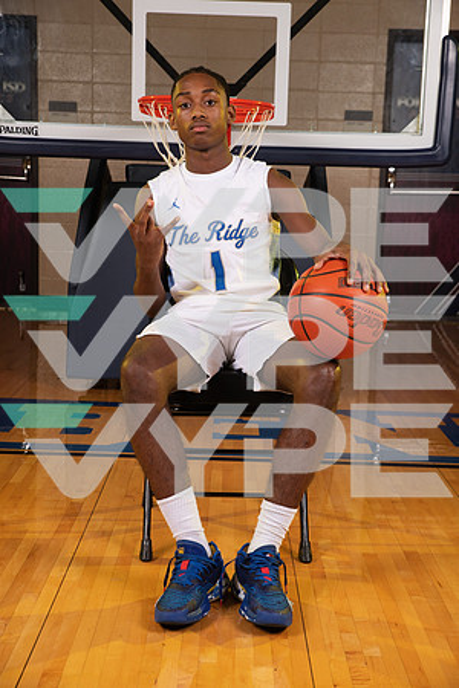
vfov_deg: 34.5
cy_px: 344
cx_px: 230
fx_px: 1109
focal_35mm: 58
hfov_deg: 23.4
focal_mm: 58
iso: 320
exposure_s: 1/320
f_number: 7.1
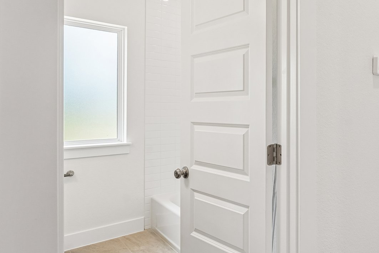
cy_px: 113
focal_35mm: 27
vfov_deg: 47.8
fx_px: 284
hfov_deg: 59.5
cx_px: 325
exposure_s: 1/50
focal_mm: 14
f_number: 8
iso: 400
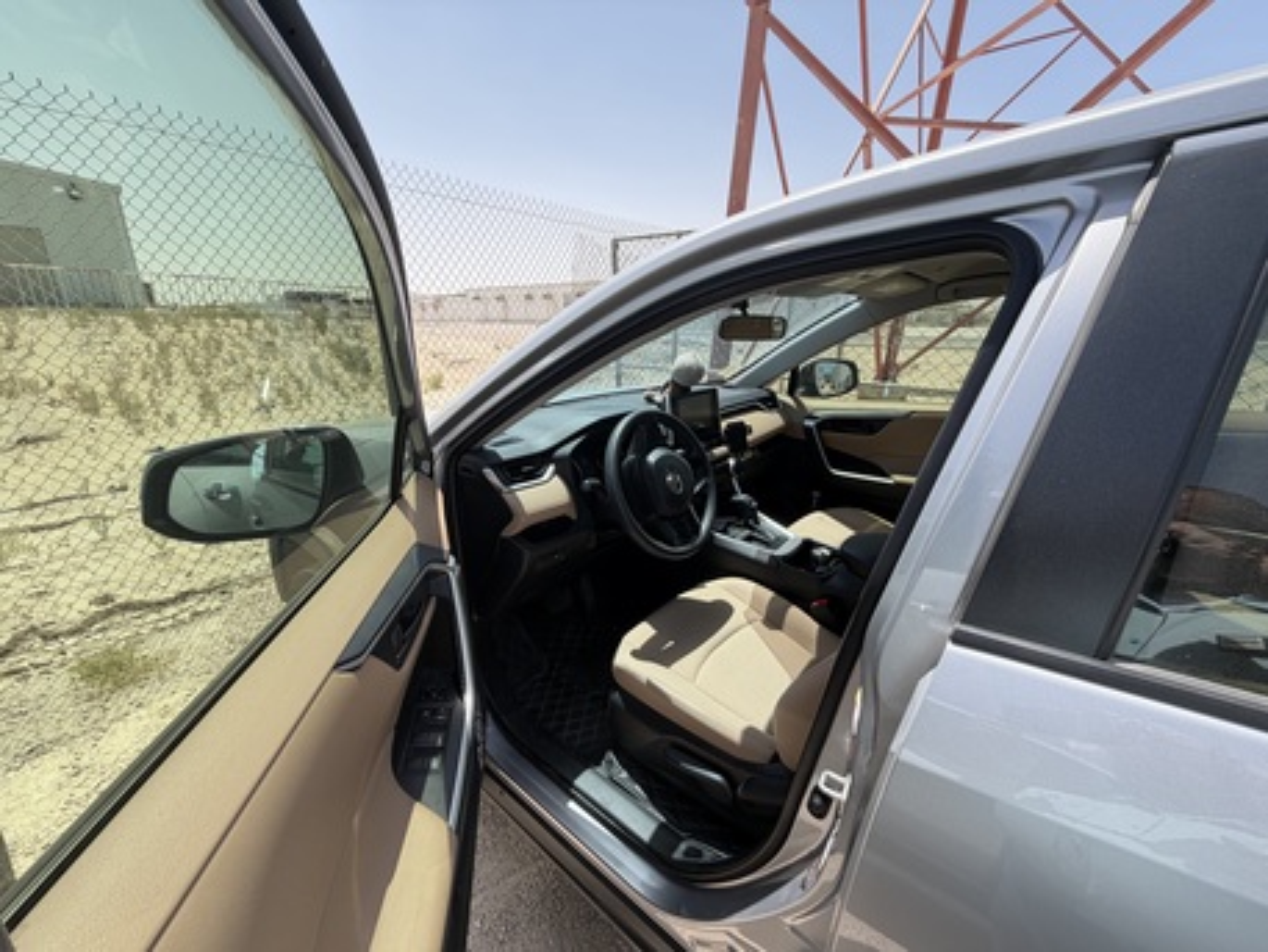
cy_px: 476
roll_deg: +0.0
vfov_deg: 85.7
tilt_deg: -17.2
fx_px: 513
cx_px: 634
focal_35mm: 14
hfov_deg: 102.0
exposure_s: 1/770
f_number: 2.2
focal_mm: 2.22
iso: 40
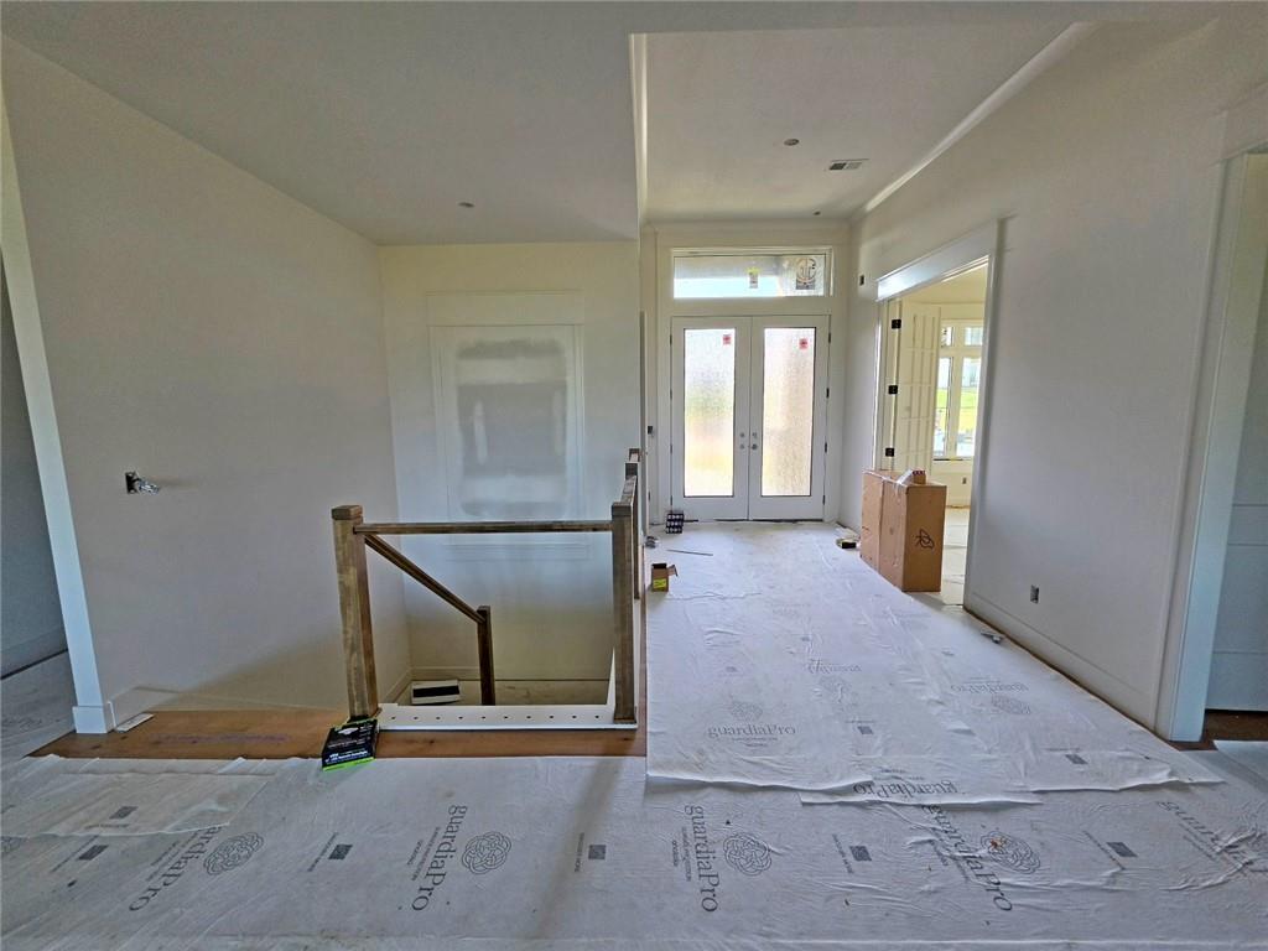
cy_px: 476
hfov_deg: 106.2
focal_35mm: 13
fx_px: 476
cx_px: 634
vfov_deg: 89.9
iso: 50
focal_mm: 2.2
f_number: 1.9
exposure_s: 1/120
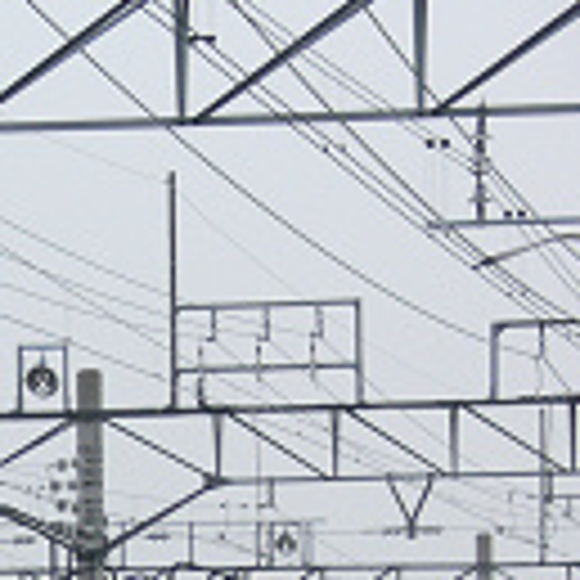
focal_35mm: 348
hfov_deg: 5.0
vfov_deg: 5.0
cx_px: -468
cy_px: 567
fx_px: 6597
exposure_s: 1/500
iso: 160
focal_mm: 22.4
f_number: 3.6
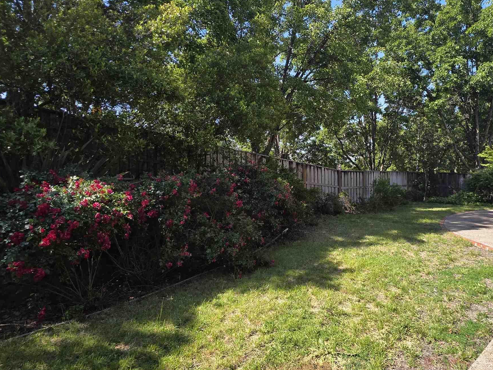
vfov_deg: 58.9
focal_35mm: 23
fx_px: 328
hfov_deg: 72.9
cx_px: 302
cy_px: 178
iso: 40
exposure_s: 1/939
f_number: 1.9
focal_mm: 2.2
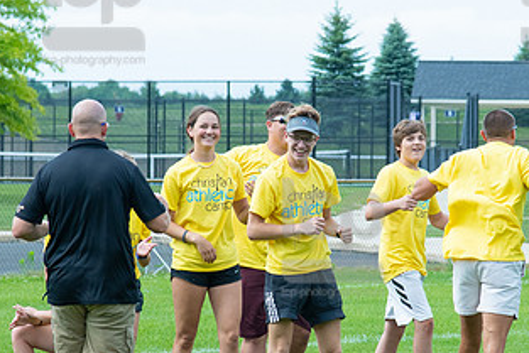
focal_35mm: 311
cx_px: 333
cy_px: 238
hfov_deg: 6.6
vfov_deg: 4.4
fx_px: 4572
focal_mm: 112
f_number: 5.6
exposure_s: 1/1250
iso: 320
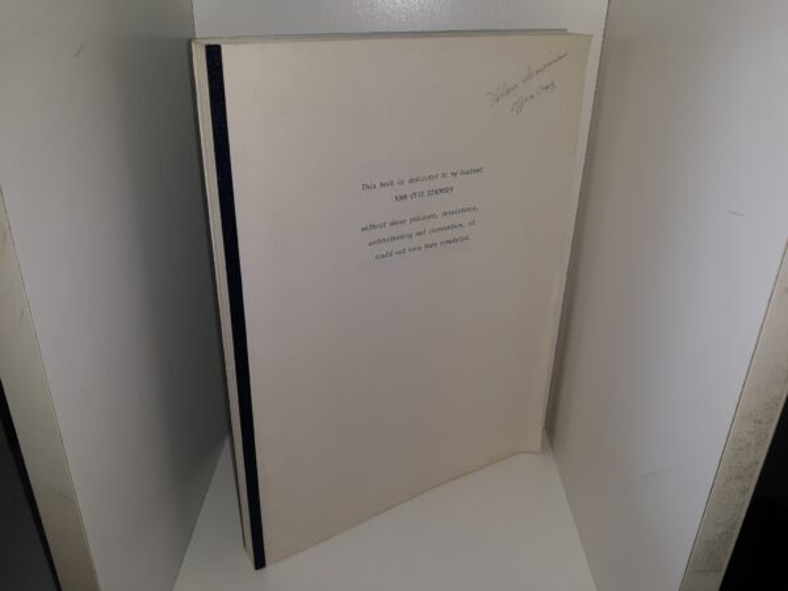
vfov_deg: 49.7
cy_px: 296
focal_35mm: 28
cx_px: 394
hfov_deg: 63.4
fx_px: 637
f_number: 1.7
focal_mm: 3.7
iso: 40
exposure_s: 1/251
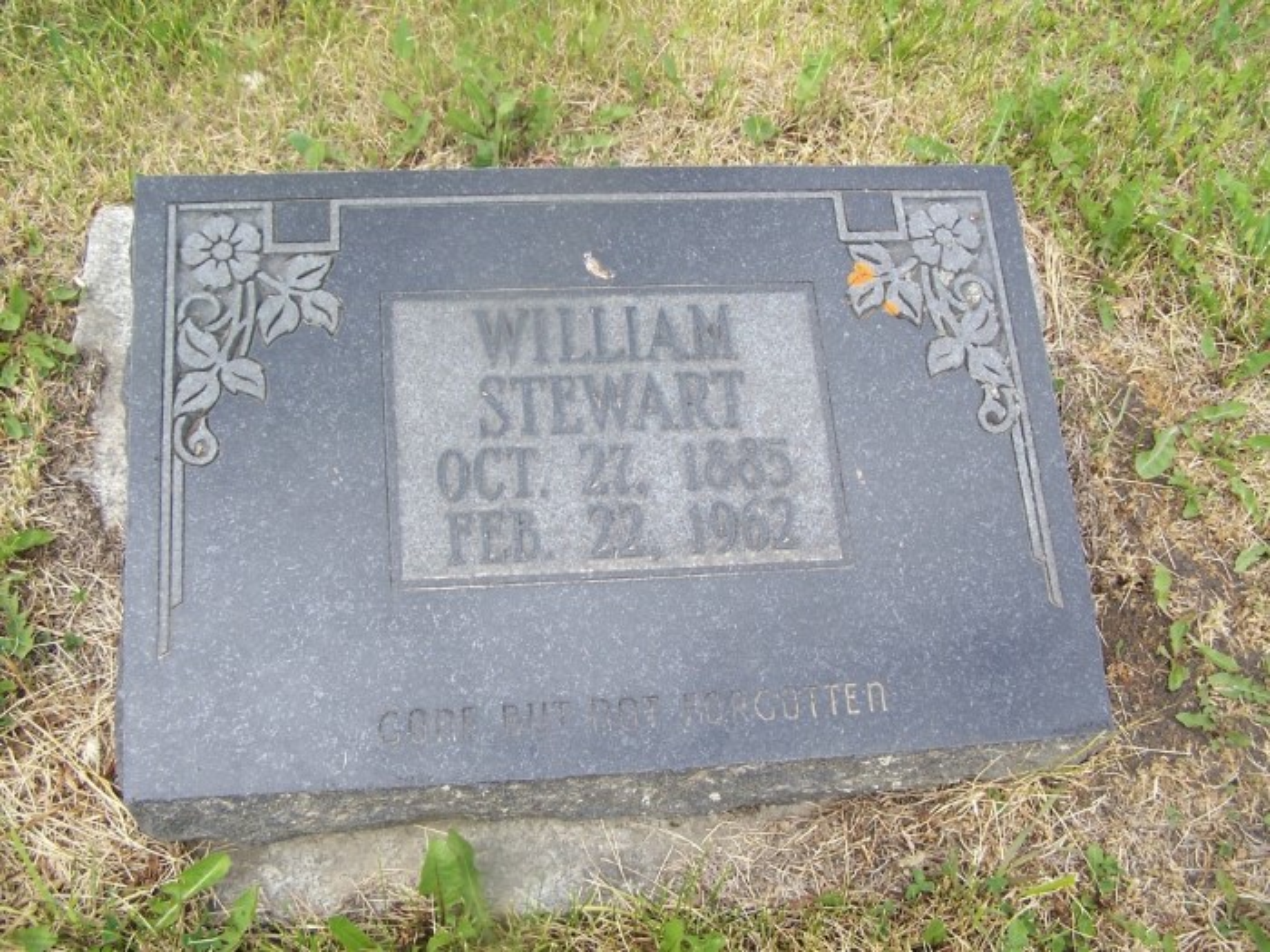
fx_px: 1394
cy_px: 476
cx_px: 635
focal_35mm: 38
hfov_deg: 49.0
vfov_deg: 37.7
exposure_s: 1/350
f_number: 2.8
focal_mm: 6.3
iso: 50
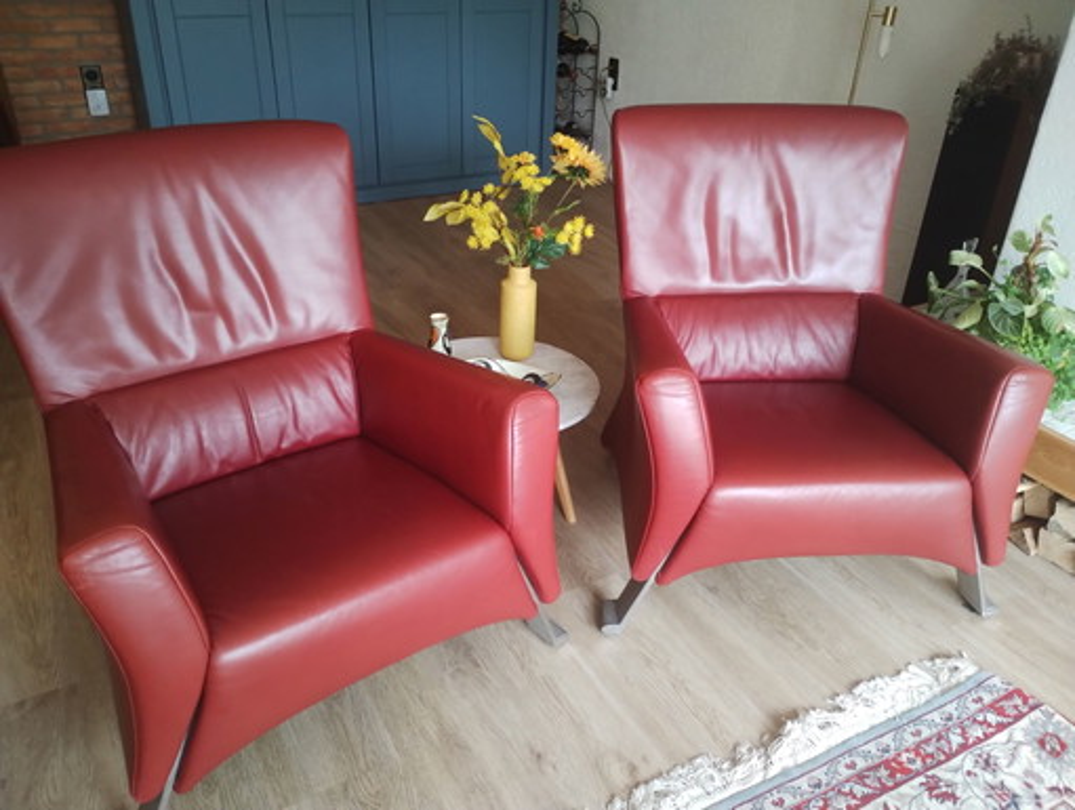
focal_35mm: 28
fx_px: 871
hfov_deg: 63.4
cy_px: 405
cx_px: 538
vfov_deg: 49.9
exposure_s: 1/20
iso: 2844
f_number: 1.8
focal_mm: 4.27
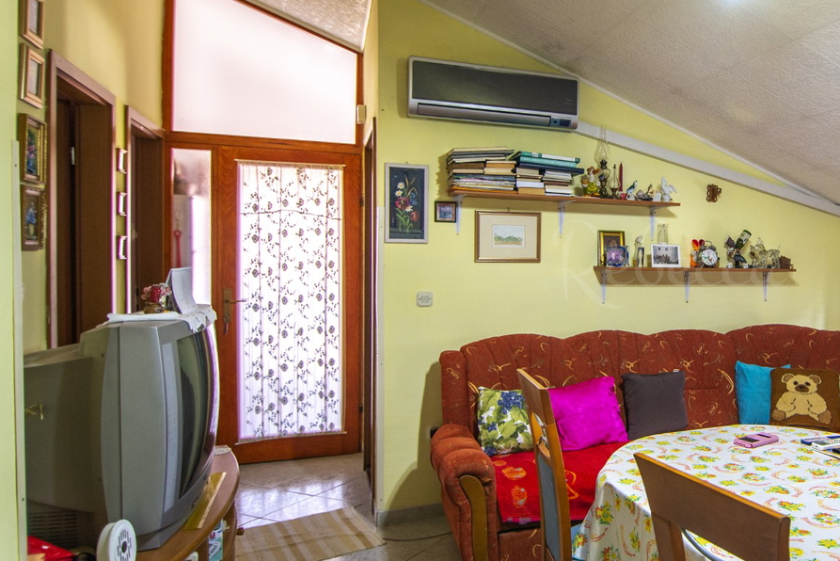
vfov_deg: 45.0
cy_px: 264
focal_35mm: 29
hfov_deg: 58.8
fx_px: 677
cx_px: 670
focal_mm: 16
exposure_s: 1/60
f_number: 4
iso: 450
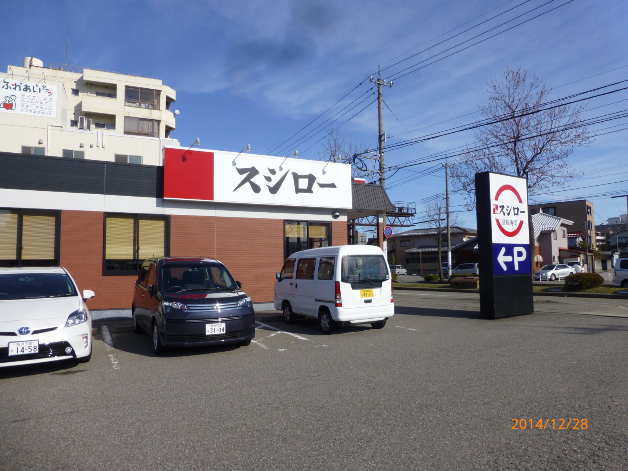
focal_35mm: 24
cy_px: 236
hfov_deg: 71.6
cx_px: 314
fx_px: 435
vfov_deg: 56.8
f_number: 4
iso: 100
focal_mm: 4.3
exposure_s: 1/1300
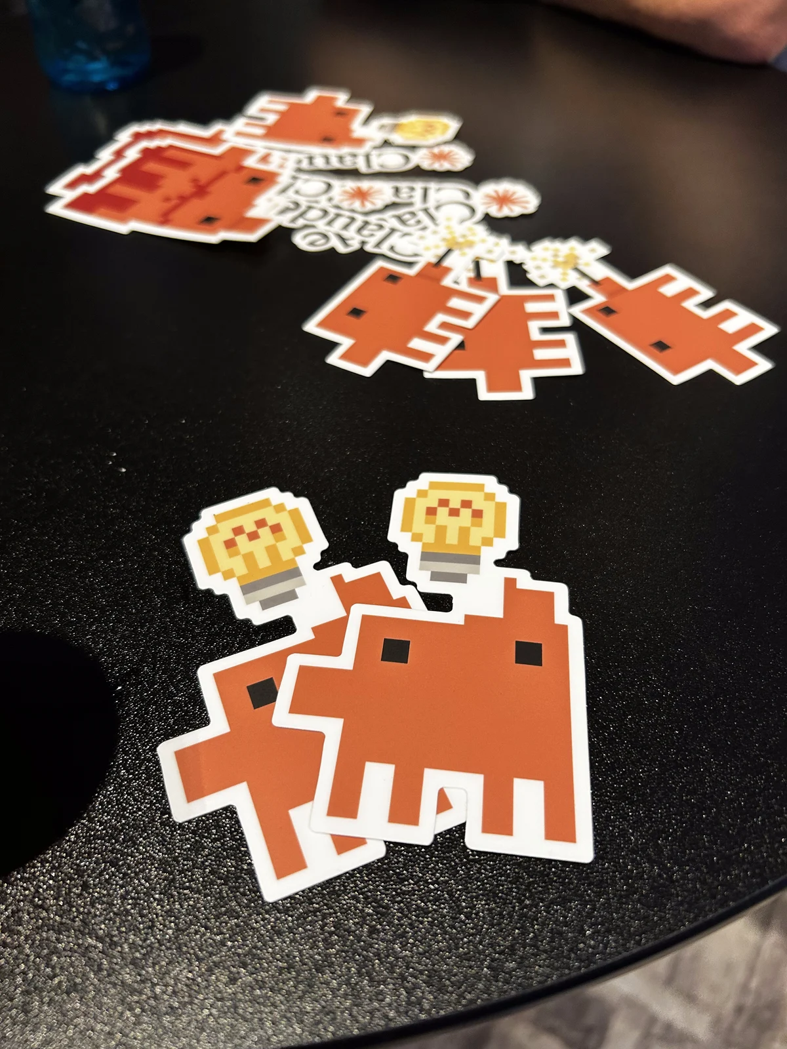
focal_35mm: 26
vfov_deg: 67.3
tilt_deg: -44.7
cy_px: 524
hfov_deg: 53.1
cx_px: 394
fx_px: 788
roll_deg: +0.3
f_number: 1.5
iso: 125
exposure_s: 1/73
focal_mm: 5.7
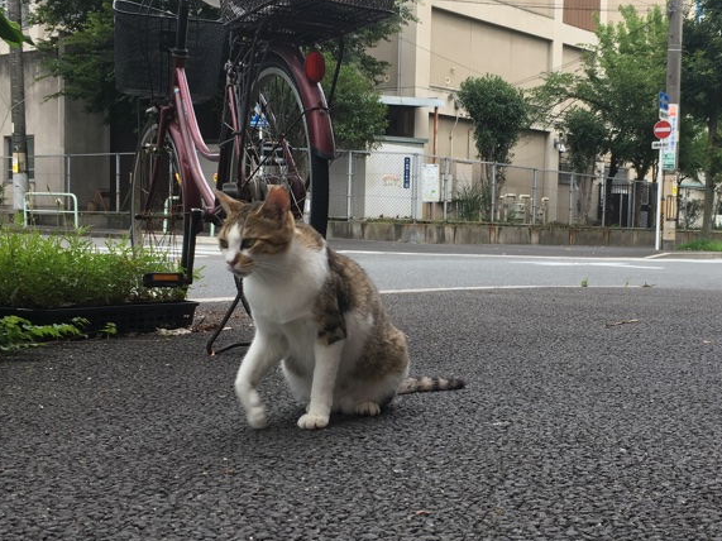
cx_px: 437
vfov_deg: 28.0
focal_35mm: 52
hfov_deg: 36.7
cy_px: 305
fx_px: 1084
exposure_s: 1/152
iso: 25
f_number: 2.2
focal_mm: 4.15
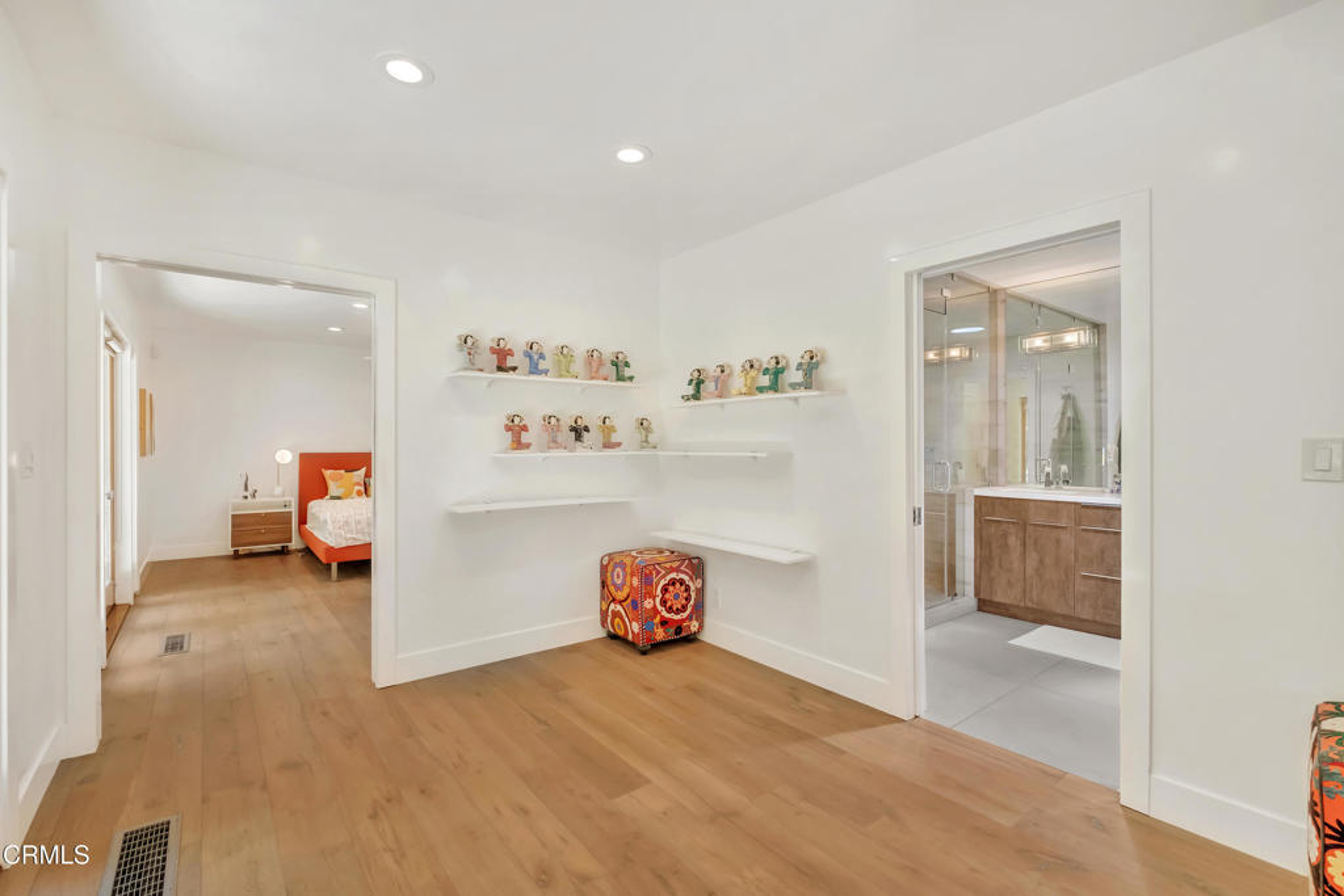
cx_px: 672
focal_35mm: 15
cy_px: 448
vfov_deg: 77.3
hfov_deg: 100.4
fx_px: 560
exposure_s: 1/125
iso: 640
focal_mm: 10
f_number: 7.1
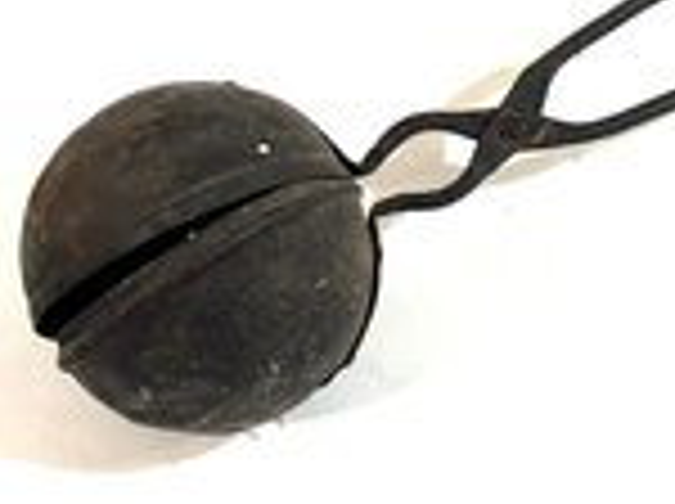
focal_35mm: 119
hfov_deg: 16.1
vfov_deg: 12.2
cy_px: -43
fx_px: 2317
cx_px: 763
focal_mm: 5.96
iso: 25
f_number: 1.6
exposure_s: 1/120
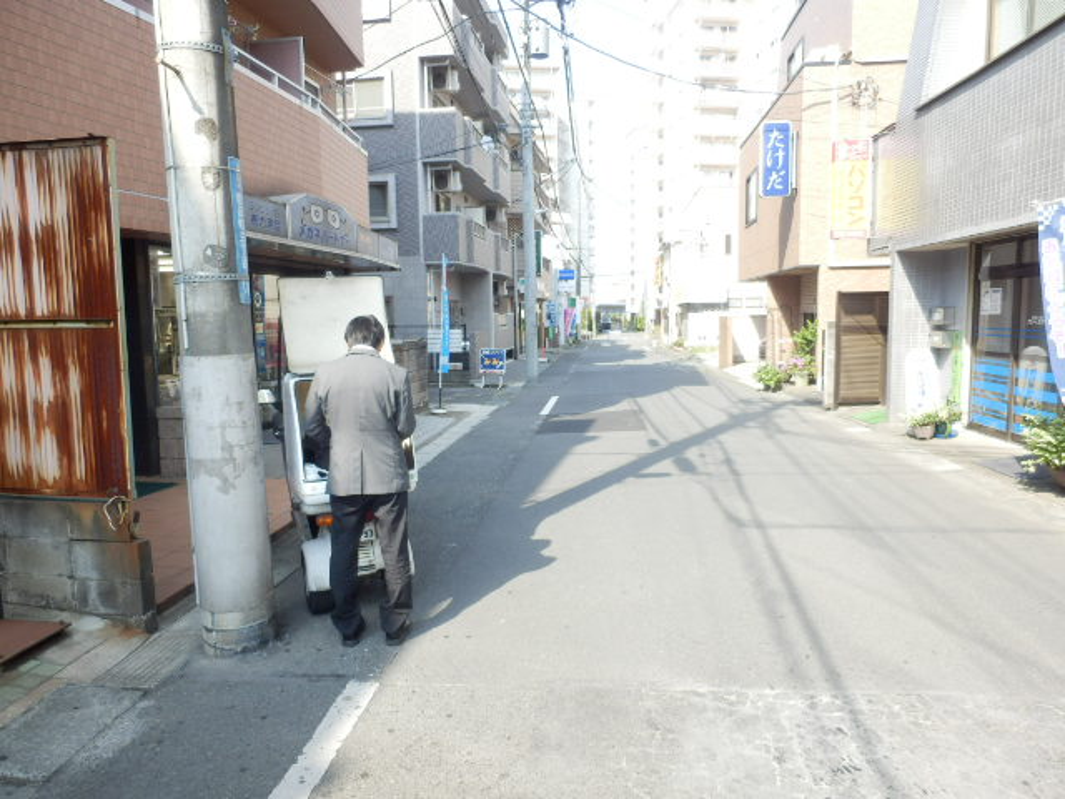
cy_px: 400
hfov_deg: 71.6
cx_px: 532
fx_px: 738
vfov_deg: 56.8
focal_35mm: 24
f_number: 3
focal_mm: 4.2
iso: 80
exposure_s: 1/250
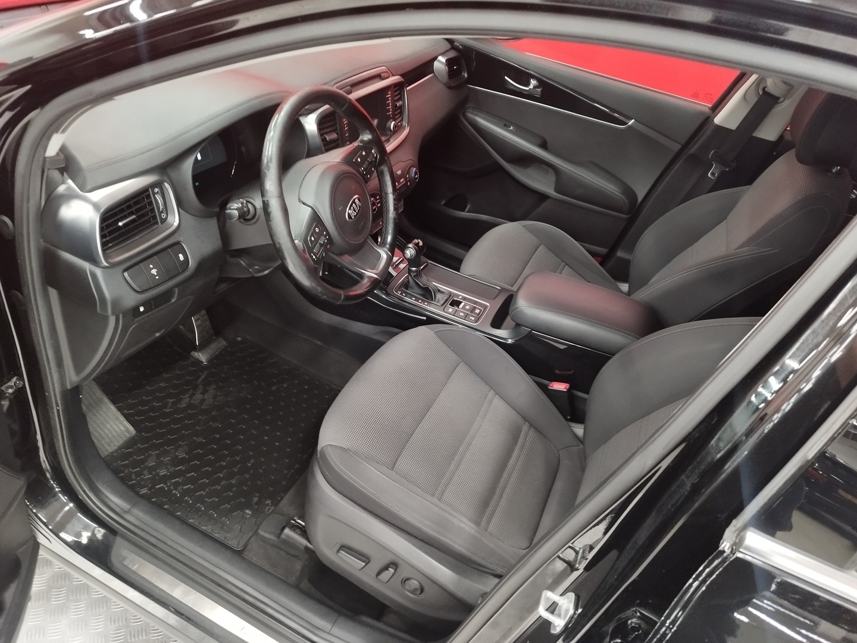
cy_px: 322
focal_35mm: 25
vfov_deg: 54.9
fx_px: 619
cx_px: 428
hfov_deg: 69.4
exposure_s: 1/20
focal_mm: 5.95
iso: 450
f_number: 1.89
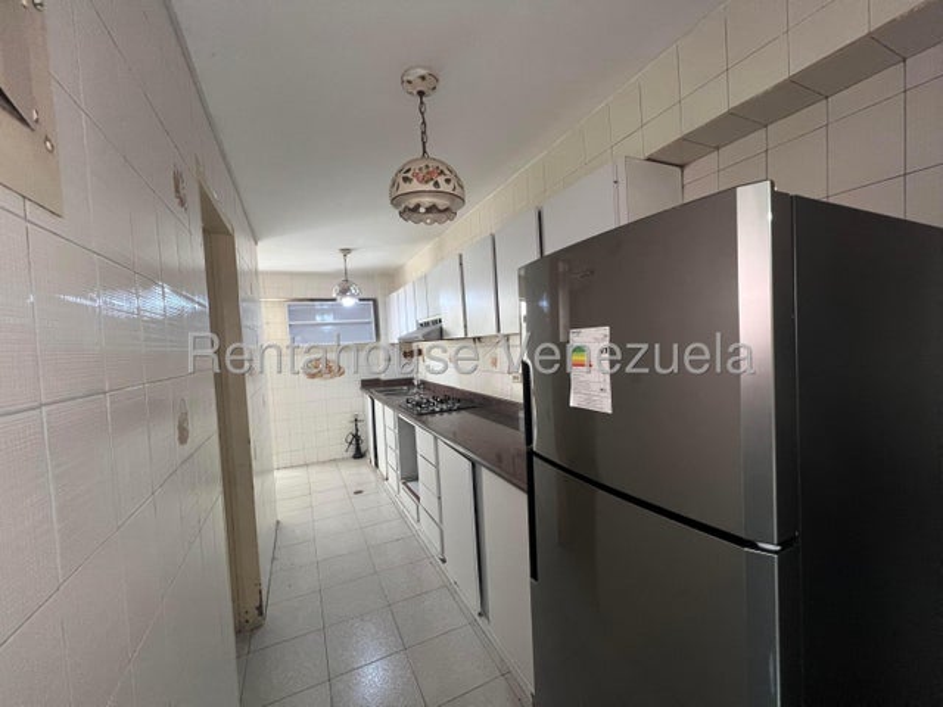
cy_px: 354
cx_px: 472
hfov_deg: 106.2
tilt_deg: -2.2
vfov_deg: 89.9
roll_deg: +3.1
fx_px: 354
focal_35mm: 13
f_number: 1.8
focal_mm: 1.57
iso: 200
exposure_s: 1/60
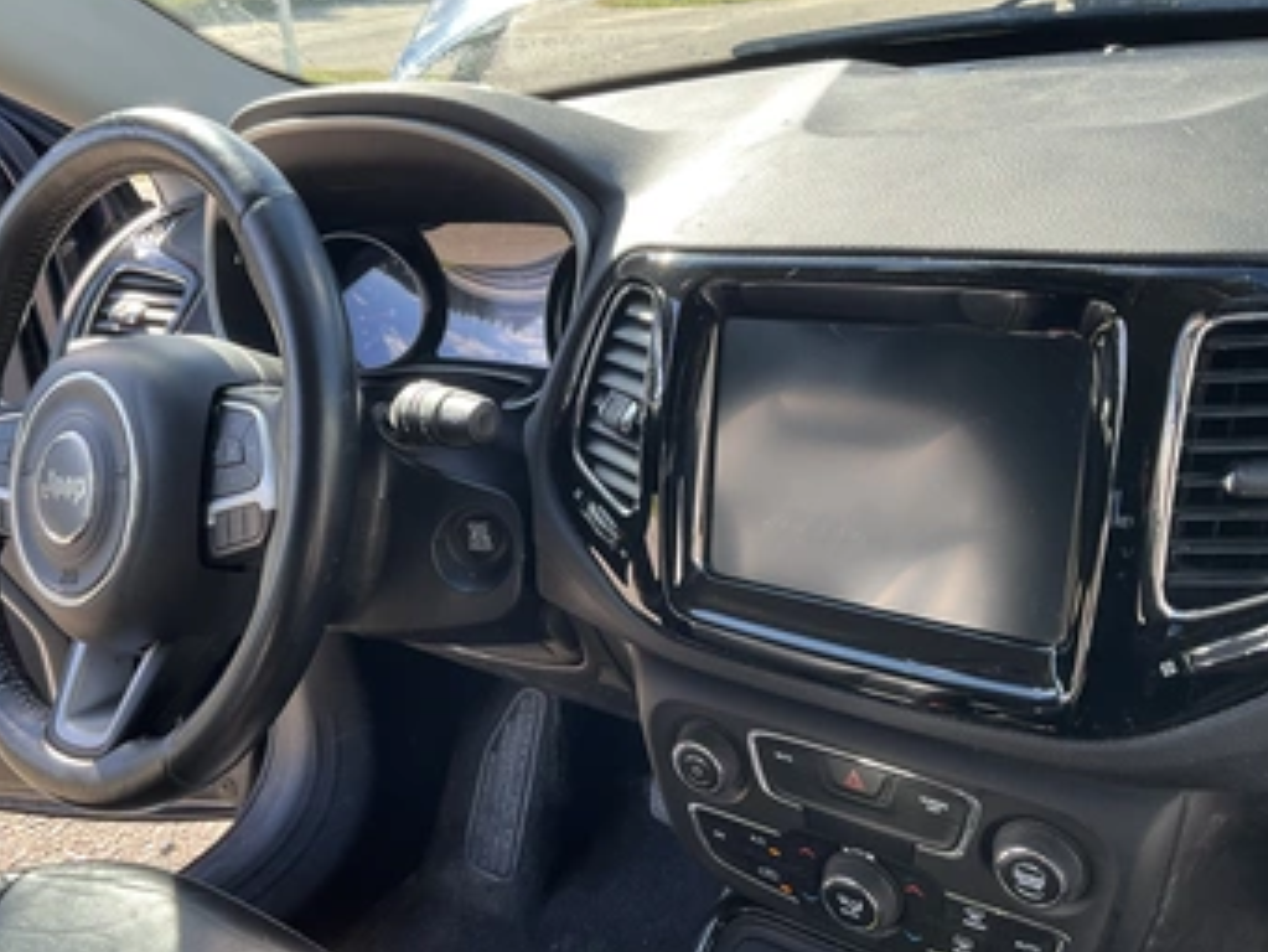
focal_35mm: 34
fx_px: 1246
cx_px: 539
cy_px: 506
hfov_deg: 53.7
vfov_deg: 41.8
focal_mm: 3
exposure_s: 1/122
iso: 16
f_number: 1.8
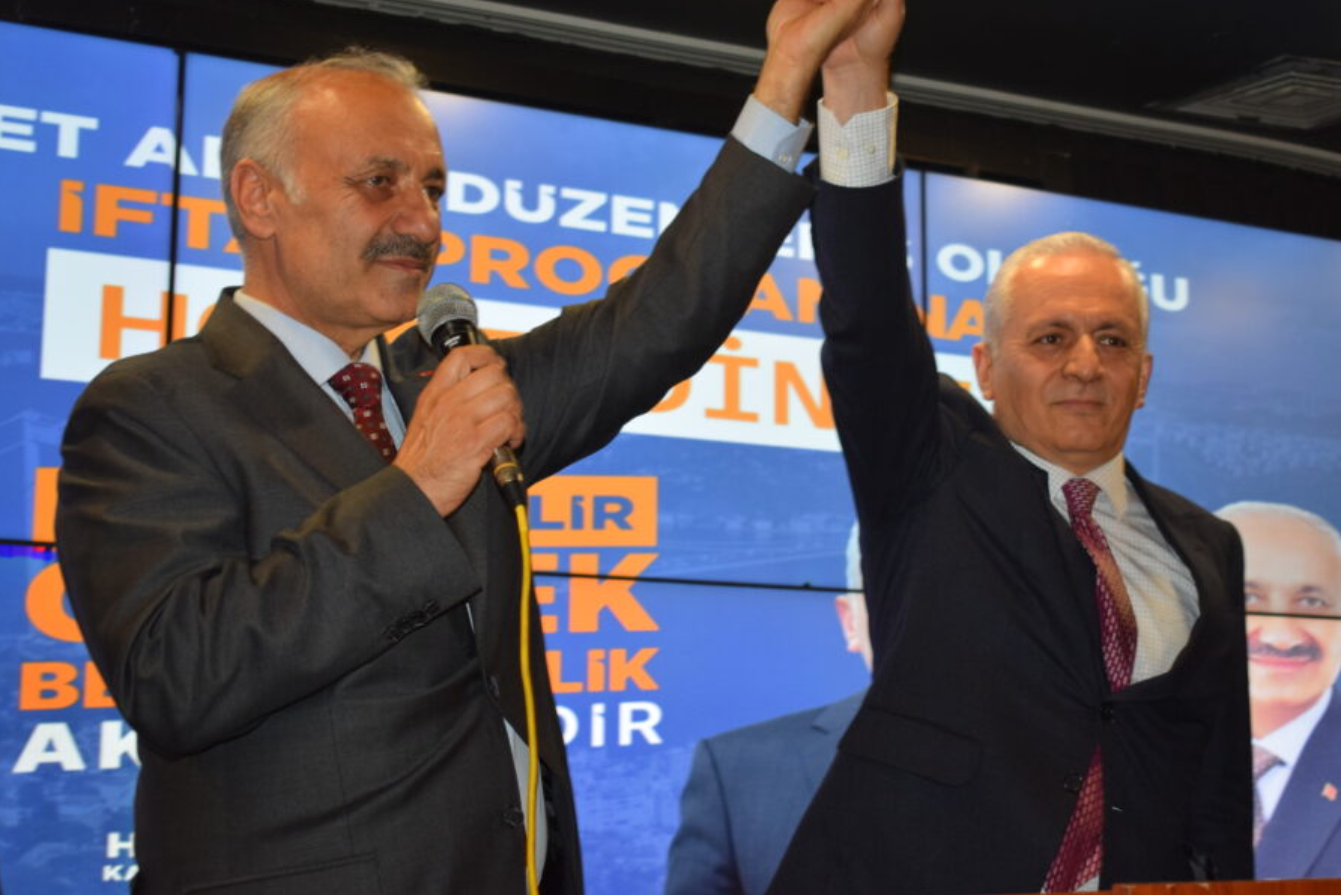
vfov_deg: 21.9
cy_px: 413
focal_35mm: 62
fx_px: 2310
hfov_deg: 32.4
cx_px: 740
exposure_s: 1/100
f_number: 5
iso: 800
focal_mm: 36
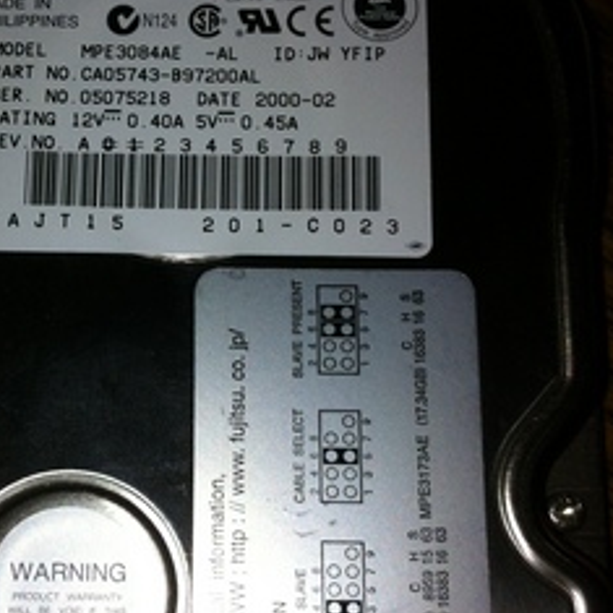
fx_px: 1262
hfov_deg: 27.0
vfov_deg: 27.2
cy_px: 368
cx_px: 160
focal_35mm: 63
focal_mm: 3.85
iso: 80
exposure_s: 1/427
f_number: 2.8
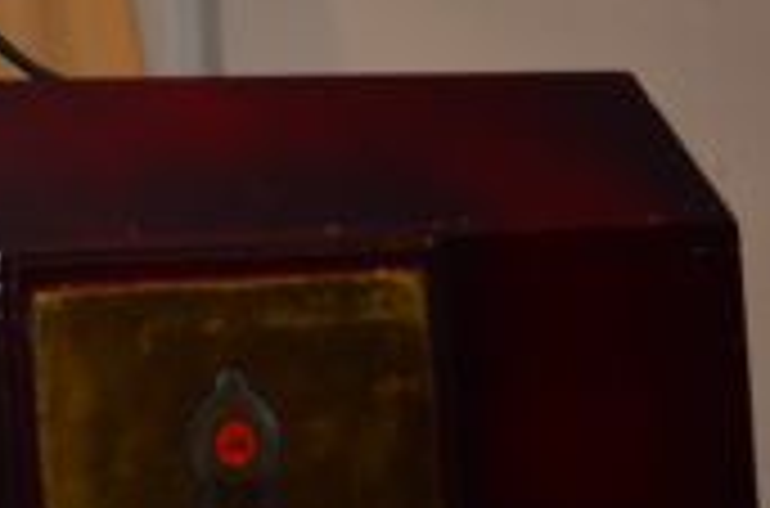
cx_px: -234
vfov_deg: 5.2
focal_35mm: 263
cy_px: -45
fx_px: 5610
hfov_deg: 7.8
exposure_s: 1/80
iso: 400
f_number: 5
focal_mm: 50
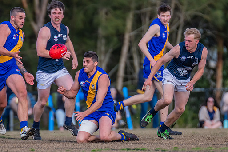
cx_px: 106
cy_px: 117
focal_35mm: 800
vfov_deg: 1.7
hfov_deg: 2.6
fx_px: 5066
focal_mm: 380
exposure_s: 1/2000
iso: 800
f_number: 4.5
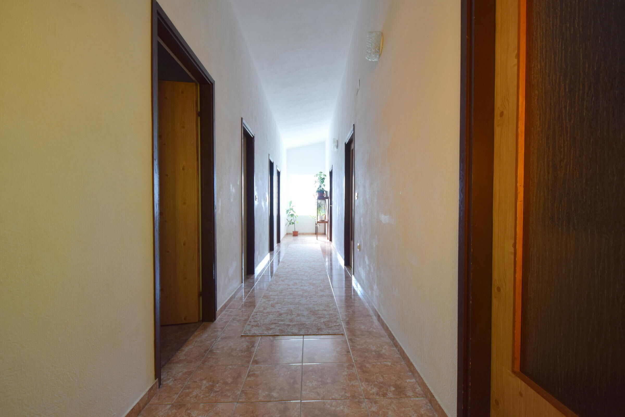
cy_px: 208
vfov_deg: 77.3
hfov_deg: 100.4
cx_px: 312
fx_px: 260
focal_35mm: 15
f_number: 4.5
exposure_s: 1/80
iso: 400
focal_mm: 10
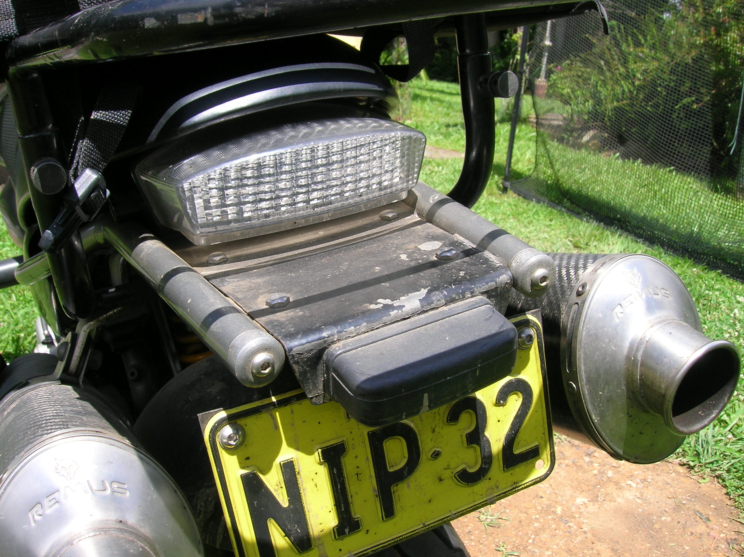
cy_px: 278
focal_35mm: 34
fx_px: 730
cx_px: 372
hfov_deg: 54.0
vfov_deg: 41.7
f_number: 4.9
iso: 50
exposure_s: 1/206
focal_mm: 5.7
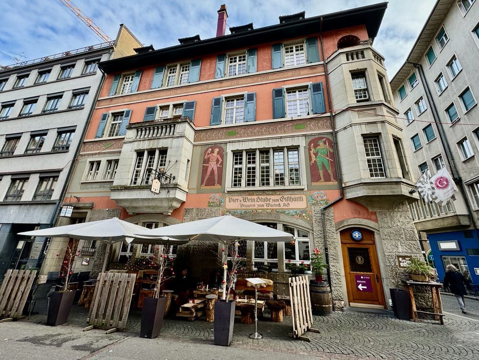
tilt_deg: +18.0
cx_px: 240
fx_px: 194
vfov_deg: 85.7
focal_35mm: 14
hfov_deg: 102.1
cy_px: 180
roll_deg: -3.6
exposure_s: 1/209
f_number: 2.2
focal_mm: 2.22
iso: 40
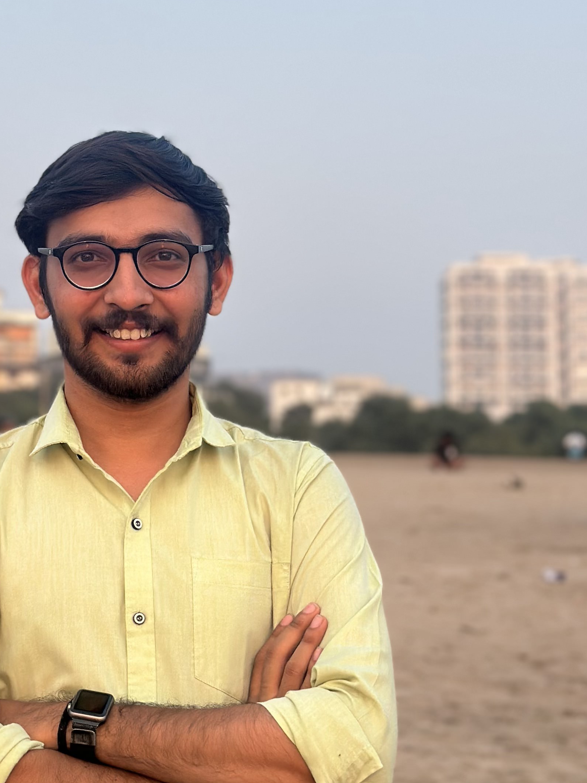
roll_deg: -0.9
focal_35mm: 91
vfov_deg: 21.4
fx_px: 2058
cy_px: 239
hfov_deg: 16.1
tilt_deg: +8.2
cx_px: 127
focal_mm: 6.86
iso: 80
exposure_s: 1/944
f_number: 1.78
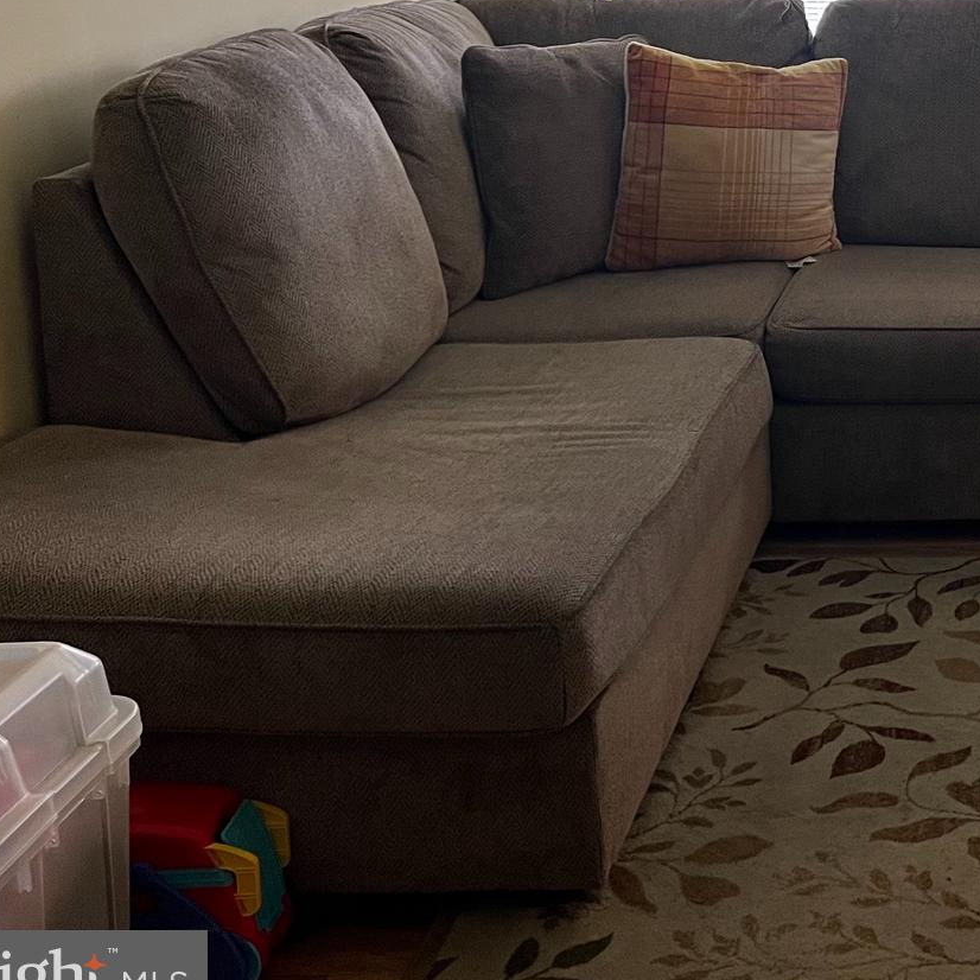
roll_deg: +0.7
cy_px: 116
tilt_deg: -10.1
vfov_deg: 29.0
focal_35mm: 57
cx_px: 1126
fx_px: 1826
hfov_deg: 27.1
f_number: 1.5
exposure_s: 1/60
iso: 80
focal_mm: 5.7
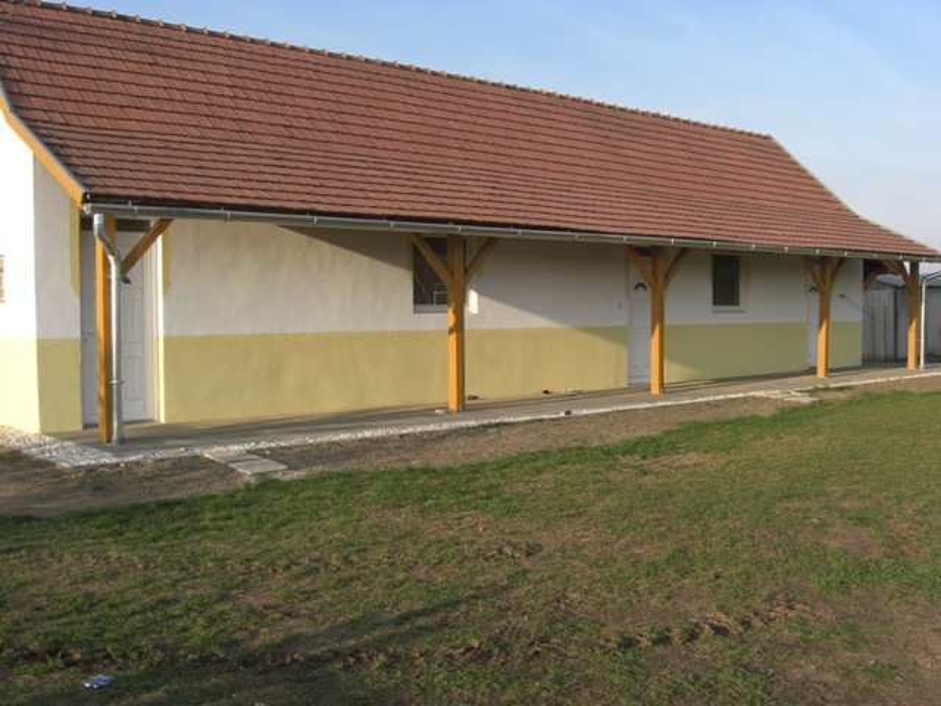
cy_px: 353
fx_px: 1033
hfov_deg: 49.0
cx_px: 470
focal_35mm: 38
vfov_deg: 37.7
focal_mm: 7.9
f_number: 4
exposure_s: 1/320
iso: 80
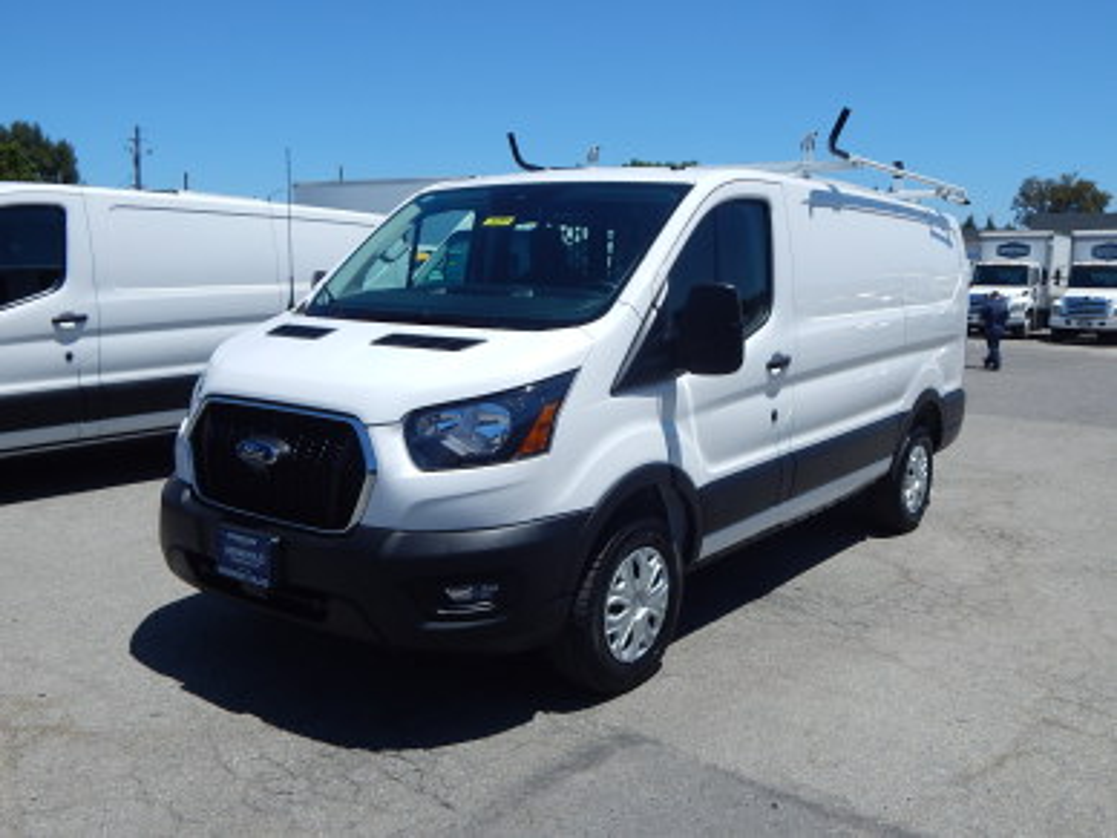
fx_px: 1000
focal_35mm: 31
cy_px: 419
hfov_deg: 58.4
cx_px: 558
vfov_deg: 45.4
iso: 125
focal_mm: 5.6
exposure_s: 1/1000
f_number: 6.5
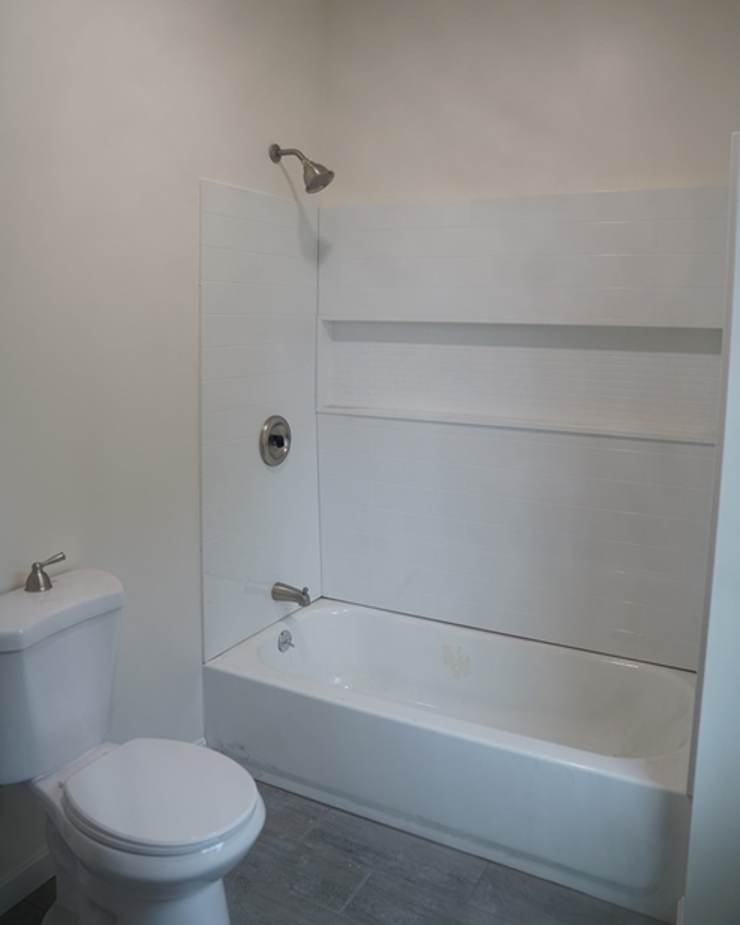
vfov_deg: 62.0
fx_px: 767
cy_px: 398
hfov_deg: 51.5
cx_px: 361
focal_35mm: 28
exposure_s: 1/60
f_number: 2.8
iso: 200
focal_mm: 24
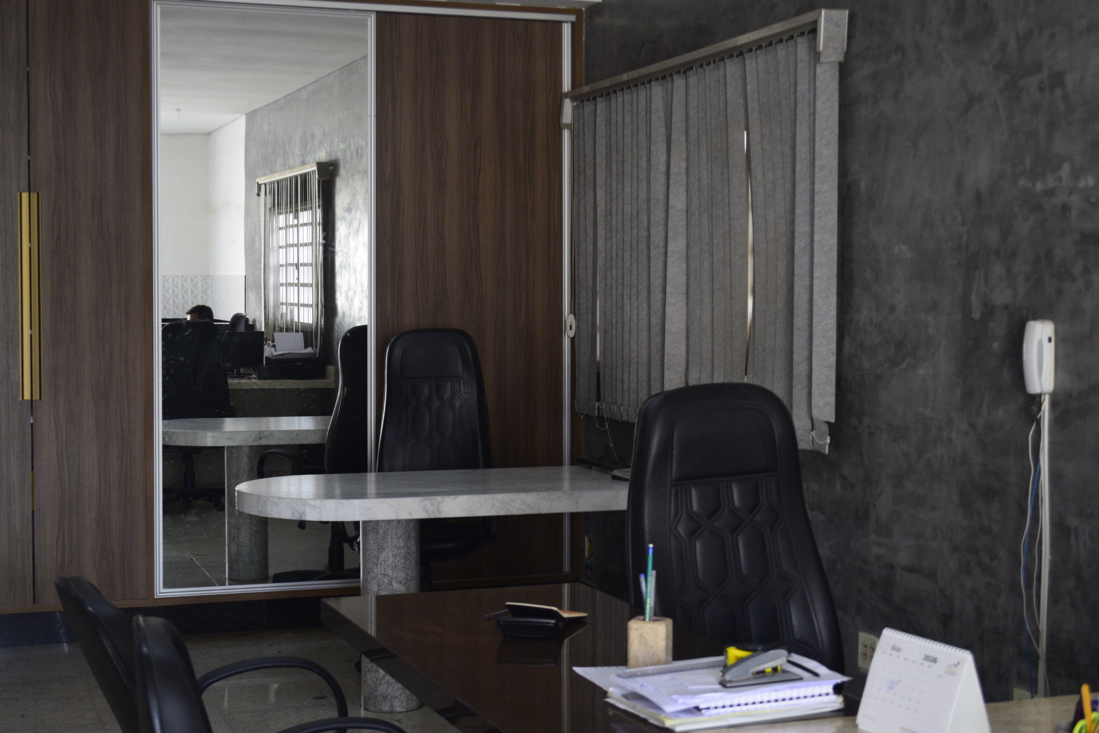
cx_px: 550
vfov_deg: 25.1
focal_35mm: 54
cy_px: 366
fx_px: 1649
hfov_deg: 36.9
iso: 1600
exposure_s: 1/60
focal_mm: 36
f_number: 5.6
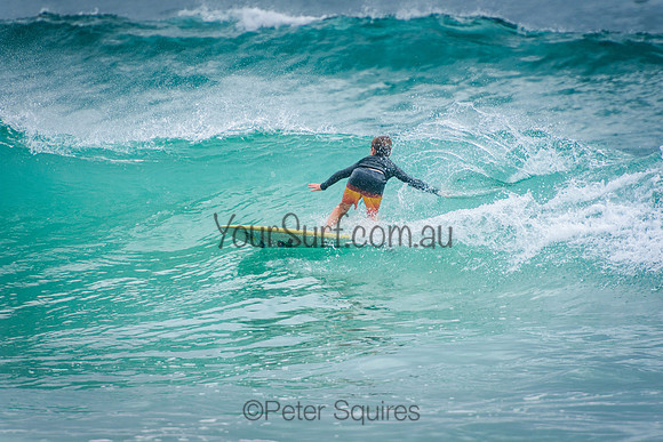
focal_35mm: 600
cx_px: 332
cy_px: 221
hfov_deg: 3.4
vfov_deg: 2.3
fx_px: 11052
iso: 400
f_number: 5.6
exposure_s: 1/2000
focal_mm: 400
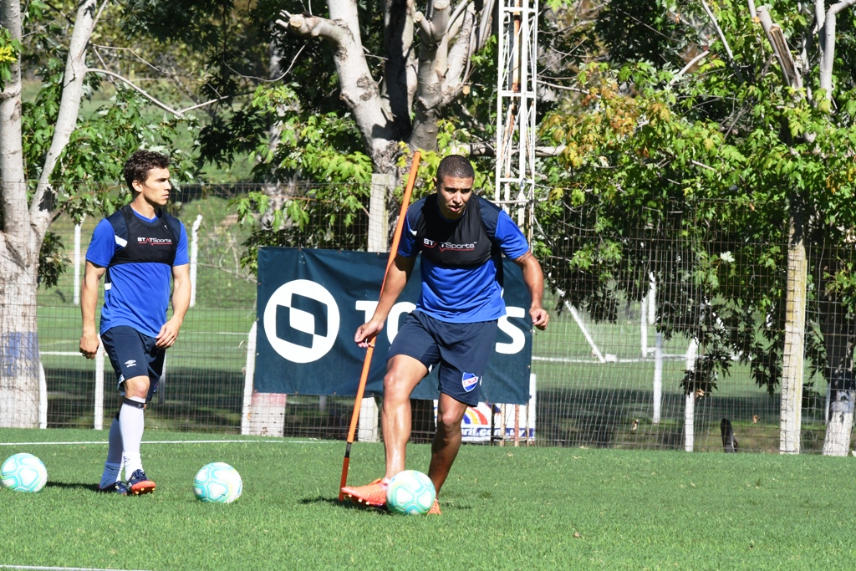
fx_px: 10701
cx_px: 428
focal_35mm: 450
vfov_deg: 3.1
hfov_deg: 4.6
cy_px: 286
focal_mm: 300
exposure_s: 1/640
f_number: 18
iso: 1250
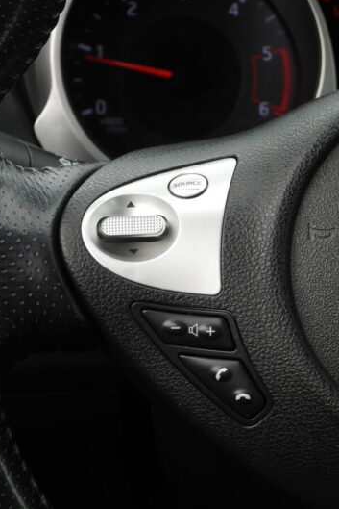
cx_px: 189
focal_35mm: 119
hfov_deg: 11.5
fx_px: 1680
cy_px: 254
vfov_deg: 17.2
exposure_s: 1/125
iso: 100
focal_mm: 15.3
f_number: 3.5
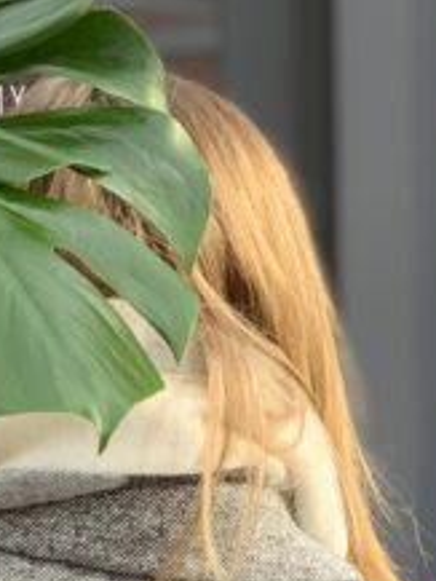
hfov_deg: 6.0
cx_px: -37
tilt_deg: +1.1
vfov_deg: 8.1
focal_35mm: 245
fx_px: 4110
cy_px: 230
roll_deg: +0.8
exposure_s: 1/122
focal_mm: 6
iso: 25
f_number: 2.4
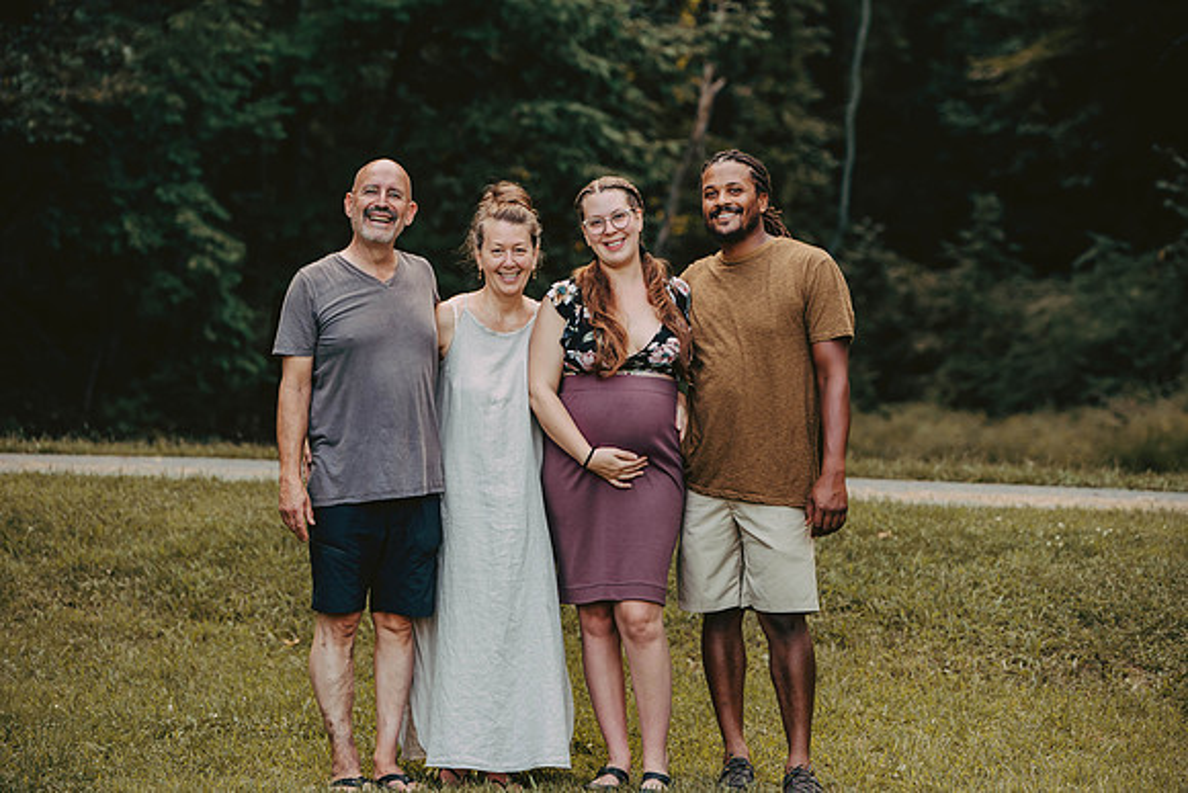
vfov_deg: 11.2
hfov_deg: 16.8
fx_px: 4027
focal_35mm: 122
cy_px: 396
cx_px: 594
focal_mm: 122
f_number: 3.5
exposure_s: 1/125
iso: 250
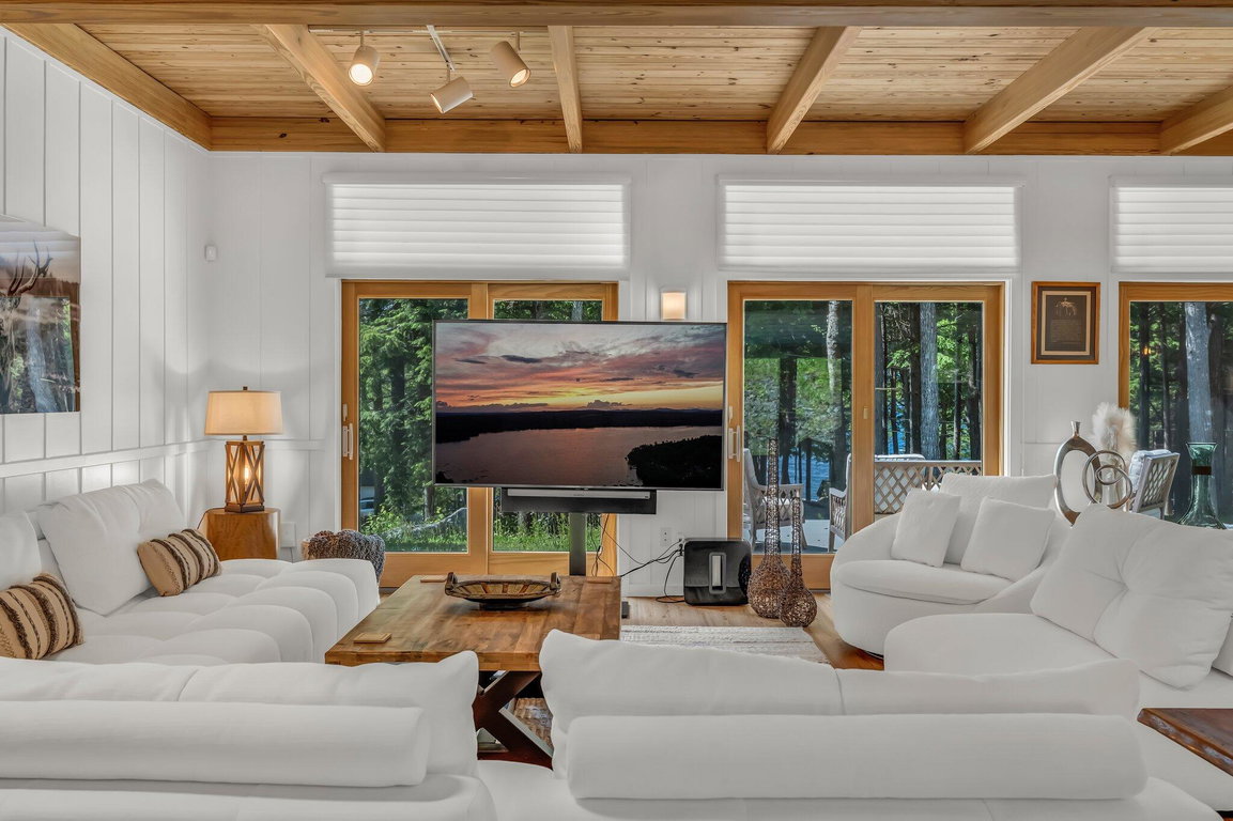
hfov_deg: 61.9
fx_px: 1027
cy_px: 410
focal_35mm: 30
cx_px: 616
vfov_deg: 43.6
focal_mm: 30
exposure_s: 1/30
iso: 640
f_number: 8
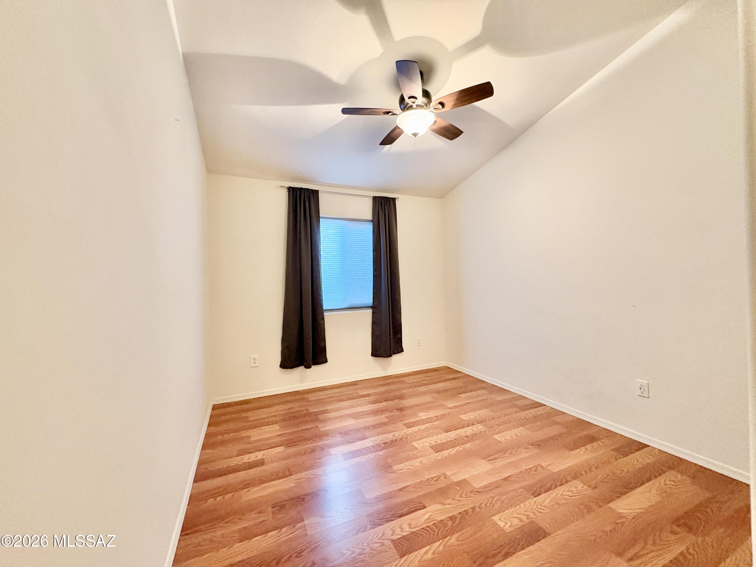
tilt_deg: +0.7
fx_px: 306
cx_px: 378
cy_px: 284
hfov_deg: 102.1
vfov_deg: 85.7
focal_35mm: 14
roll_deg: +1.6
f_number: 2.2
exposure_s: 1/40
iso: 640
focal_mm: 2.22
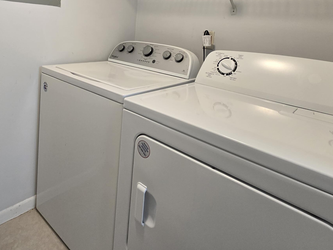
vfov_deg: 54.7
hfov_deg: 72.8
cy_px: 49
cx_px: 127
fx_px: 221
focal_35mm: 23
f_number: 2.2
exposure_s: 1/60
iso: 200
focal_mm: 2.2
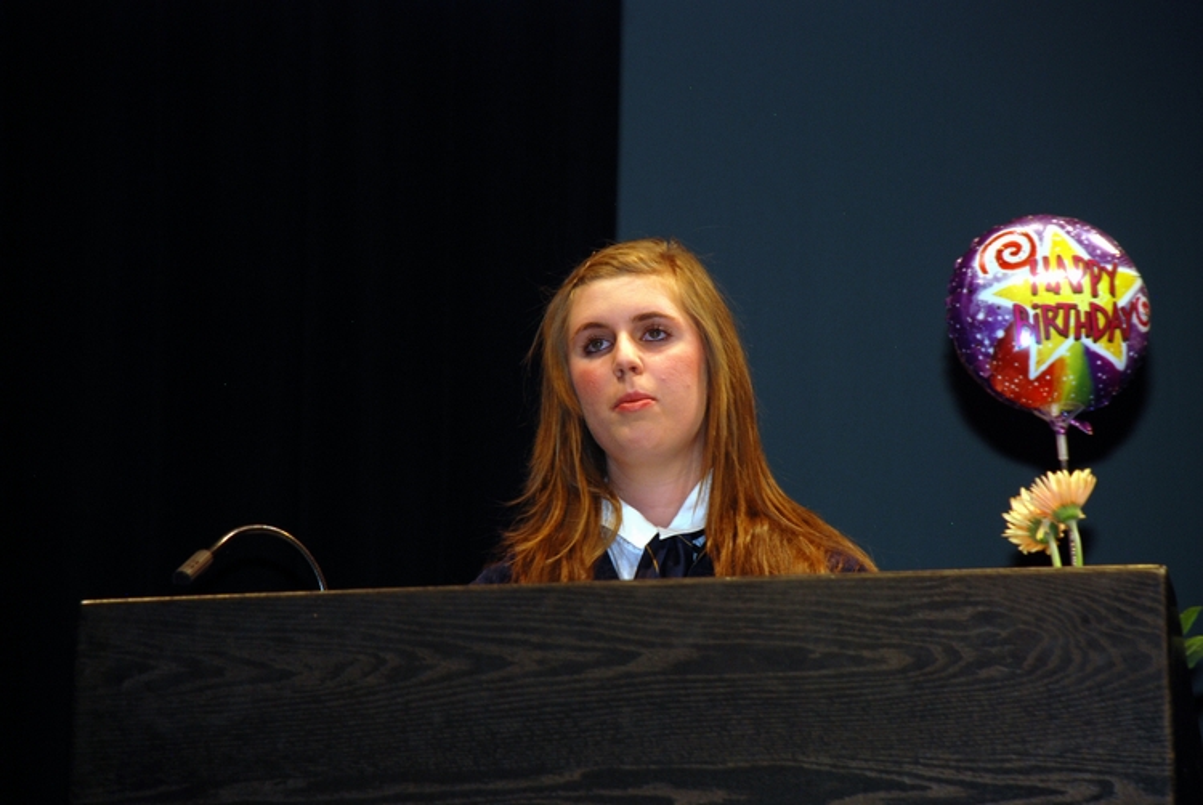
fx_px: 6775
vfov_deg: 6.8
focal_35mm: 202
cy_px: 402
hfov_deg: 10.1
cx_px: 602
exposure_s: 1/60
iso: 250
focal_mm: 135
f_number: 5.6
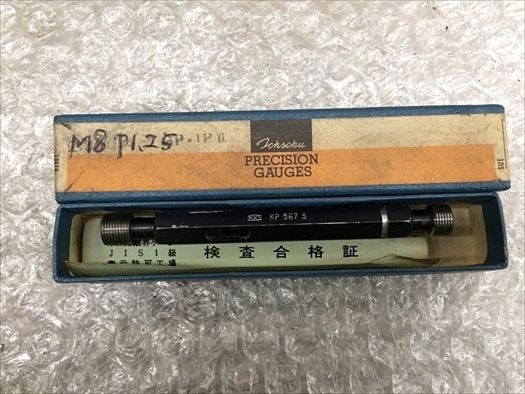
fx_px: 440
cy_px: 197
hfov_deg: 61.7
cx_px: 262
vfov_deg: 48.2
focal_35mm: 29
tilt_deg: -82.1
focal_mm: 4.15
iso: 100
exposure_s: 1/30
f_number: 2.2
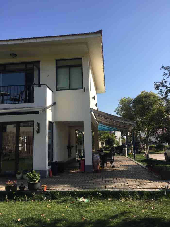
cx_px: 85
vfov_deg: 61.7
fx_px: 190
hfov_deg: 48.2
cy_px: 114
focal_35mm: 29
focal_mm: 4.15
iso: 25
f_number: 2.2
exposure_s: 1/1166
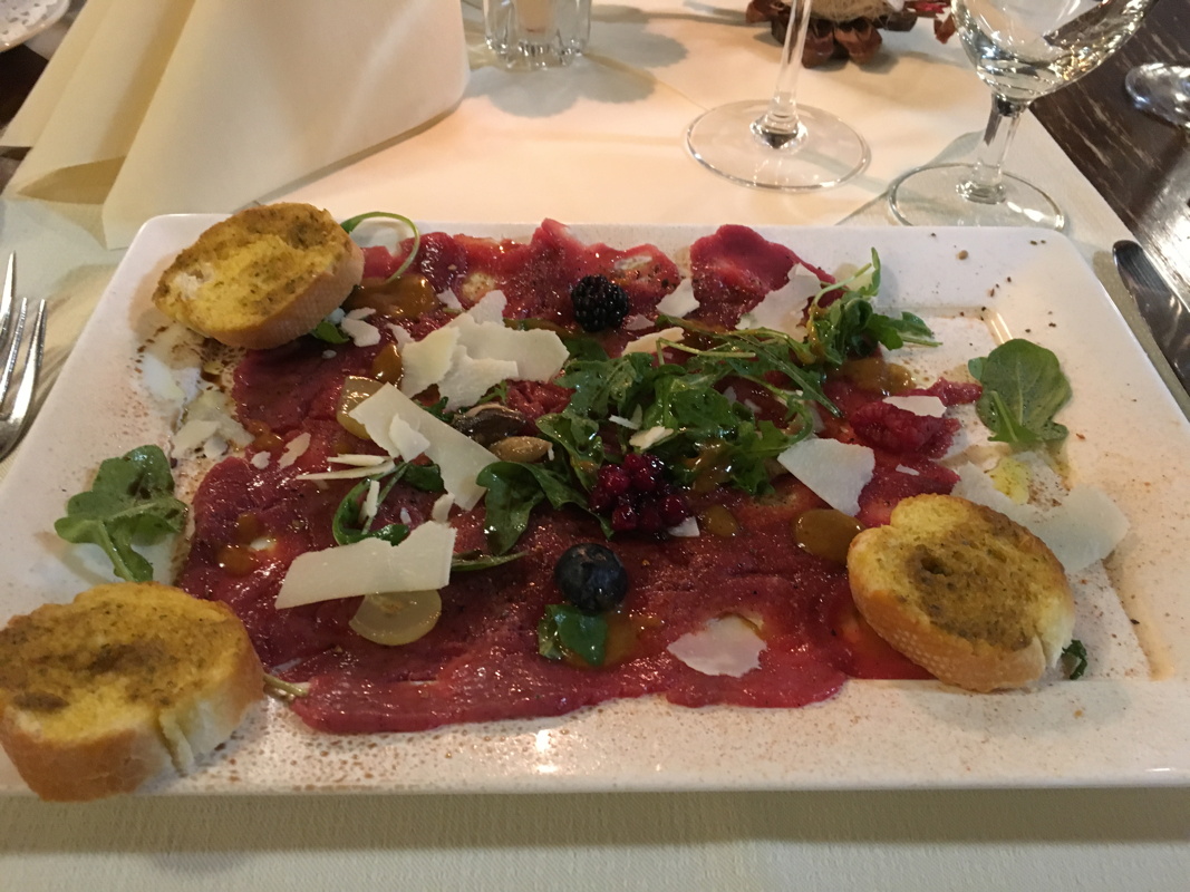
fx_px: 997
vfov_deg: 48.2
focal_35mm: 29
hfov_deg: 61.7
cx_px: 595
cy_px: 446
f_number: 2.2
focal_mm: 4.15
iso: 400
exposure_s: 1/17
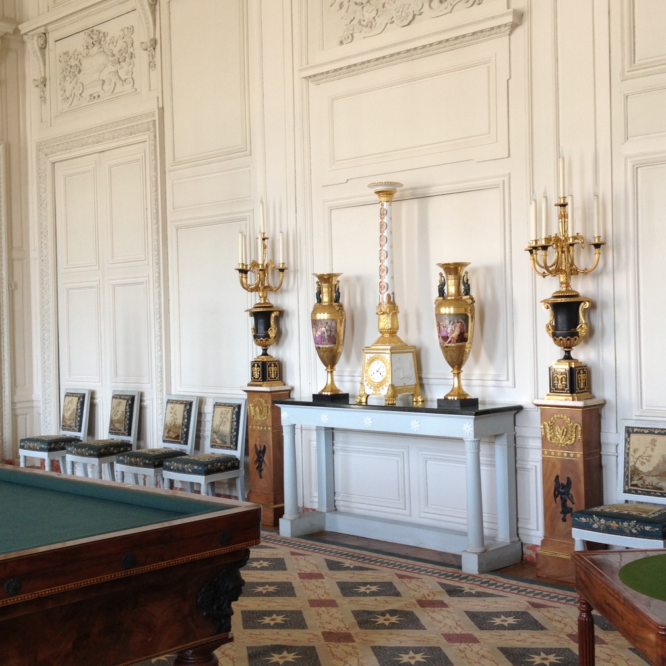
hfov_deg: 34.6
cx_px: 367
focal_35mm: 49
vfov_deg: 34.7
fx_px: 1067
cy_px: 329
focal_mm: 4.28
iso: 64
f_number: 2.4
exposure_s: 1/20
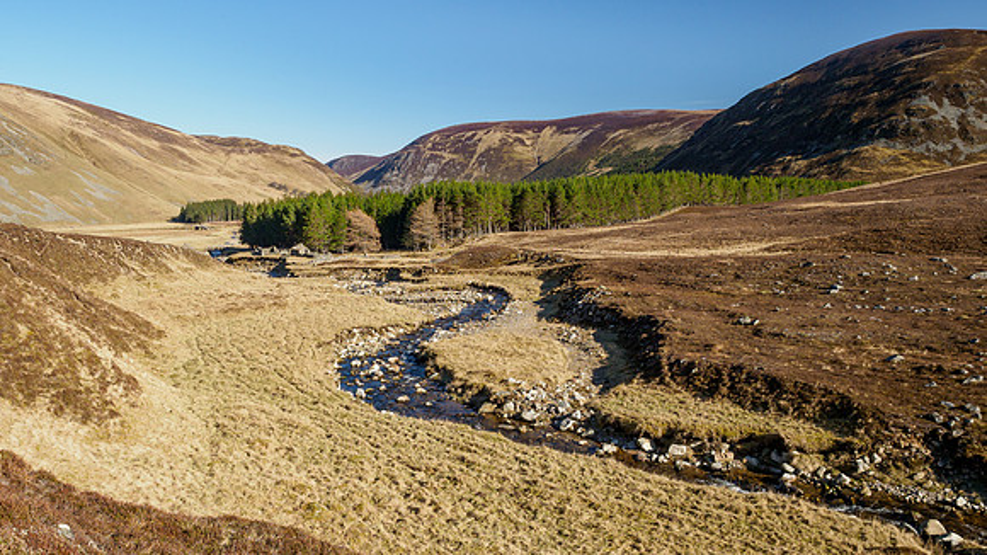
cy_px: 400
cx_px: 454
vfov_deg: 40.2
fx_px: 739
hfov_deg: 67.3
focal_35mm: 28
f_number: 5.6
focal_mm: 12
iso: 200
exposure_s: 1/320
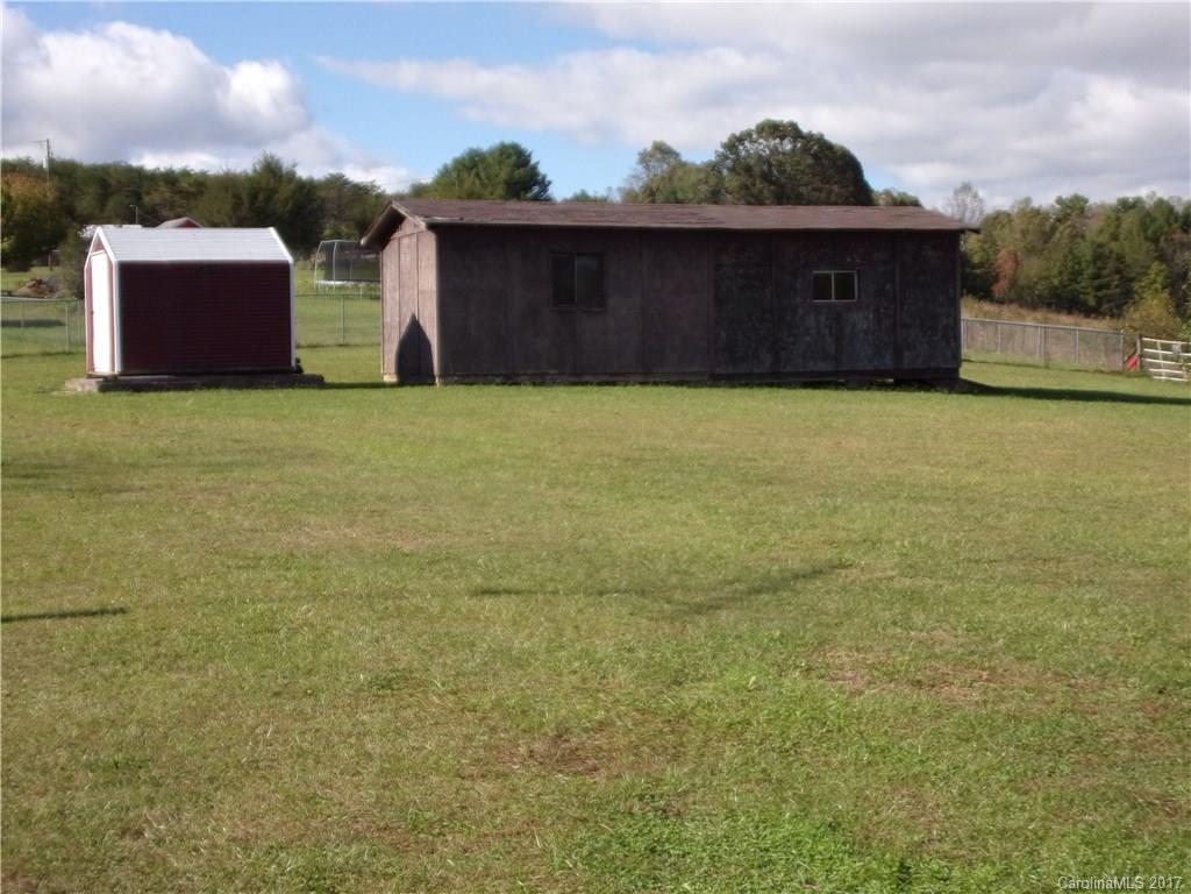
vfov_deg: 27.0
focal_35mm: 54
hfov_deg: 35.5
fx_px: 1858
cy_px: 447
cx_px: 596
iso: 80
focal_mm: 9.8
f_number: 4.3
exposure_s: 1/600
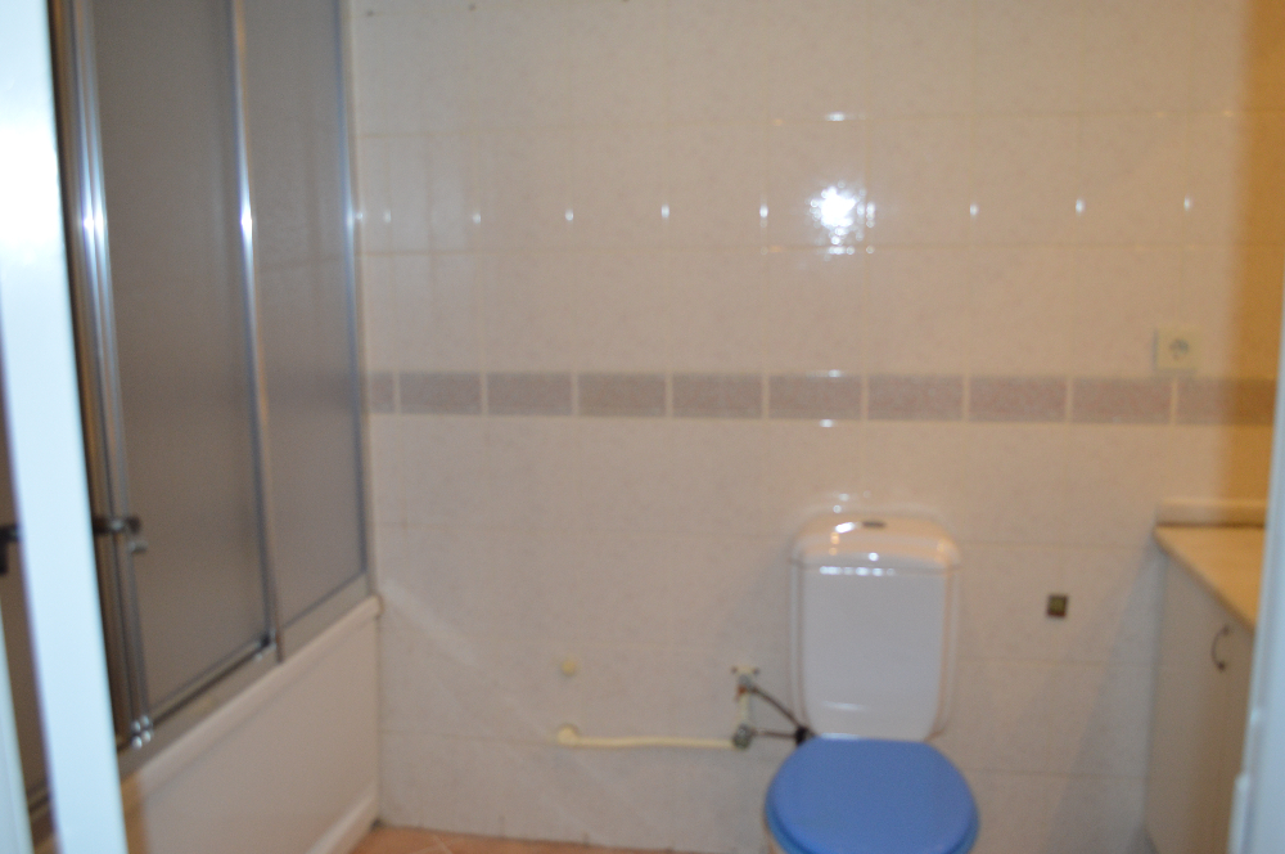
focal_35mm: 30
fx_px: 1069
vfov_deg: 43.5
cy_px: 427
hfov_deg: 62.0
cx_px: 642
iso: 400
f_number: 3.8
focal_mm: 20
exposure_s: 1/60
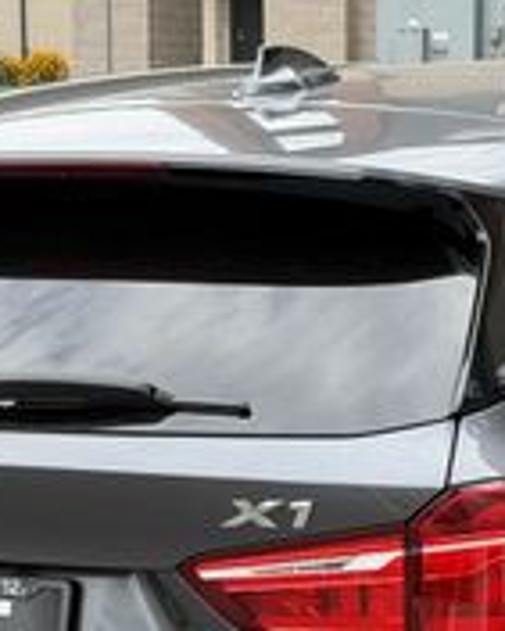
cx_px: 605
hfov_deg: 9.0
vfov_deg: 11.3
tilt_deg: -7.3
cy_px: 574
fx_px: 3173
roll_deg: -0.5
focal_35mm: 170
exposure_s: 1/657
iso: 64
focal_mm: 6.76
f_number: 1.78
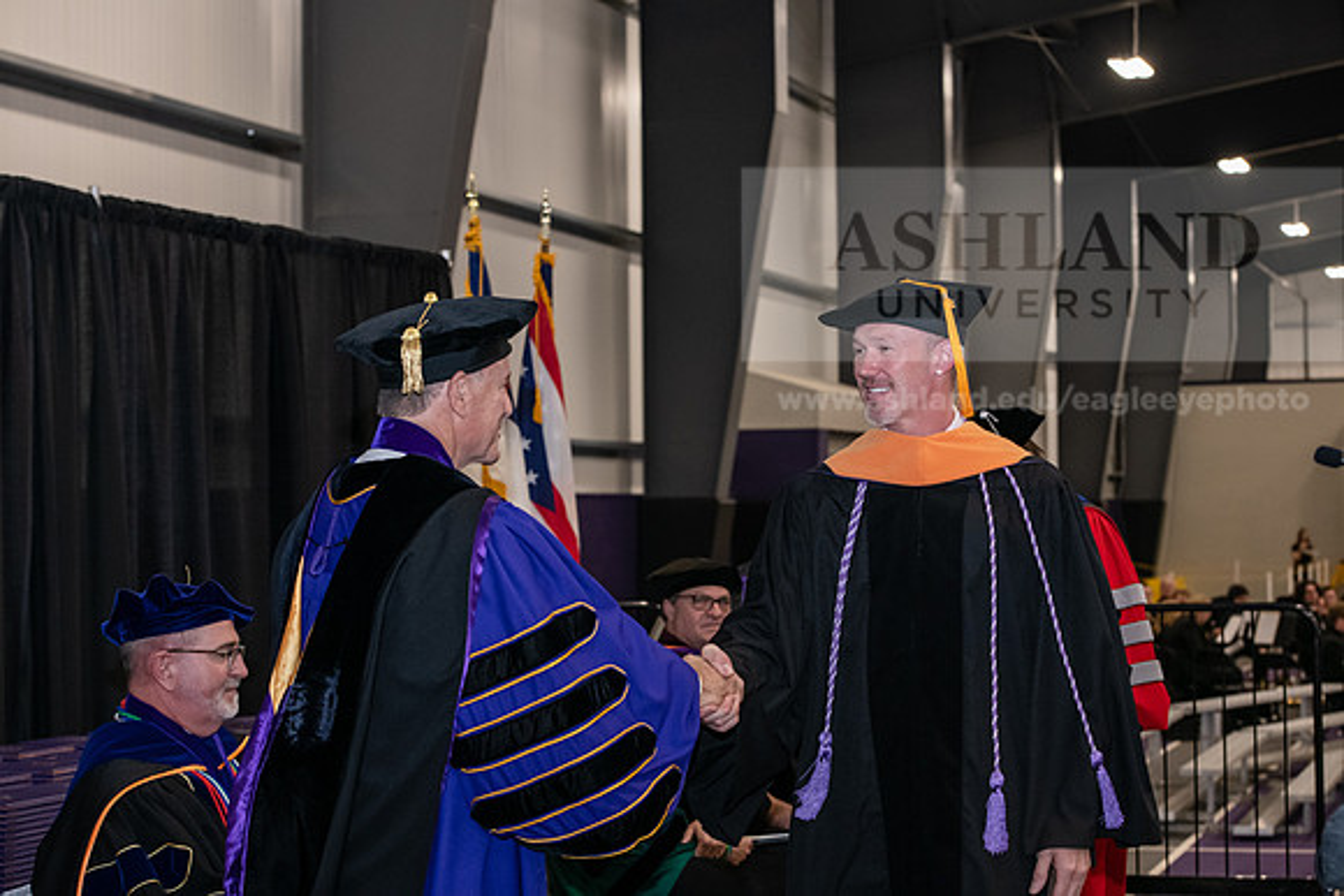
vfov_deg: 19.5
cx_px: 672
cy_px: 448
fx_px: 2614
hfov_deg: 28.8
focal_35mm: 70
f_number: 5.6
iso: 2500
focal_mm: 70
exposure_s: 1/200
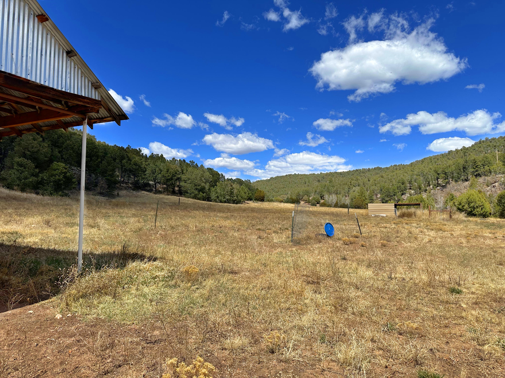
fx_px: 350
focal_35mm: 24
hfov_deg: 71.6
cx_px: 252
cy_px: 189
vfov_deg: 56.8
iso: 80
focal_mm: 6.86
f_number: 1.78
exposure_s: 1/6211
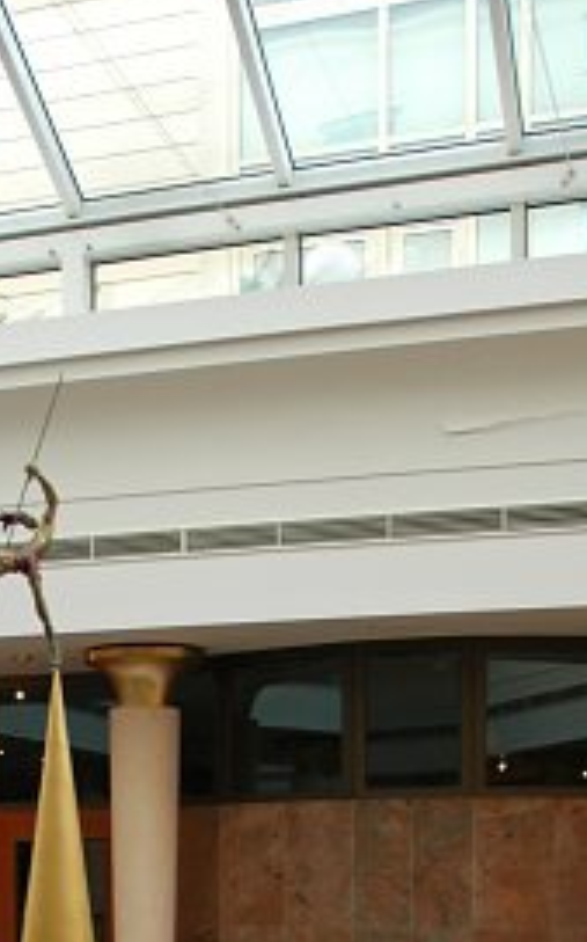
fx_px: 1666
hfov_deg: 19.5
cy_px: 1005
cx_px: 35
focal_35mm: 65
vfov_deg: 28.9
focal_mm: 18
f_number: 3.5
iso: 200
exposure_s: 1/20
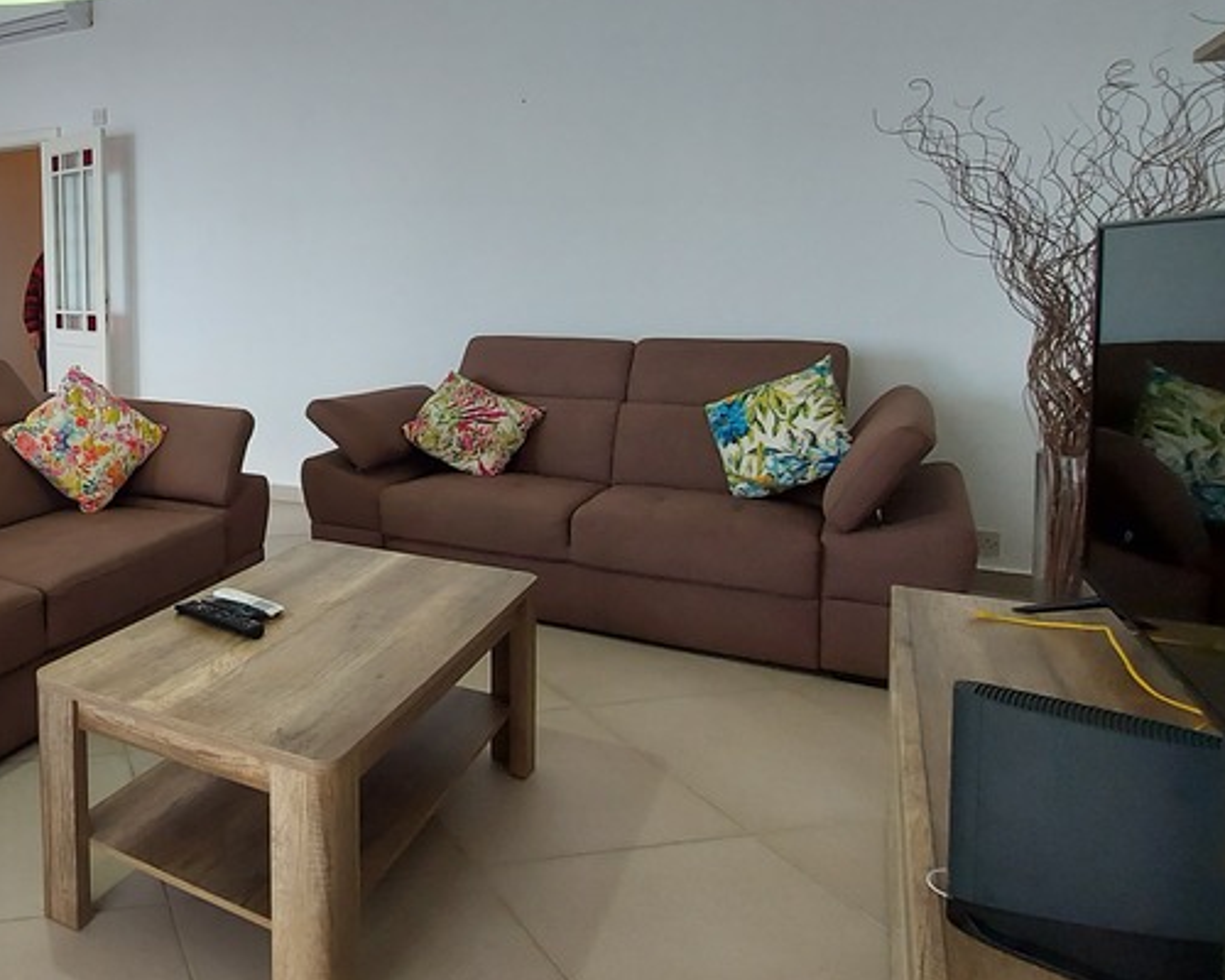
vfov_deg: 54.2
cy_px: 358
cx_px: 135
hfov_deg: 57.3
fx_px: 943
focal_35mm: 26
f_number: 2.2
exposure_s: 1/60
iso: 80
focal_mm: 1.74
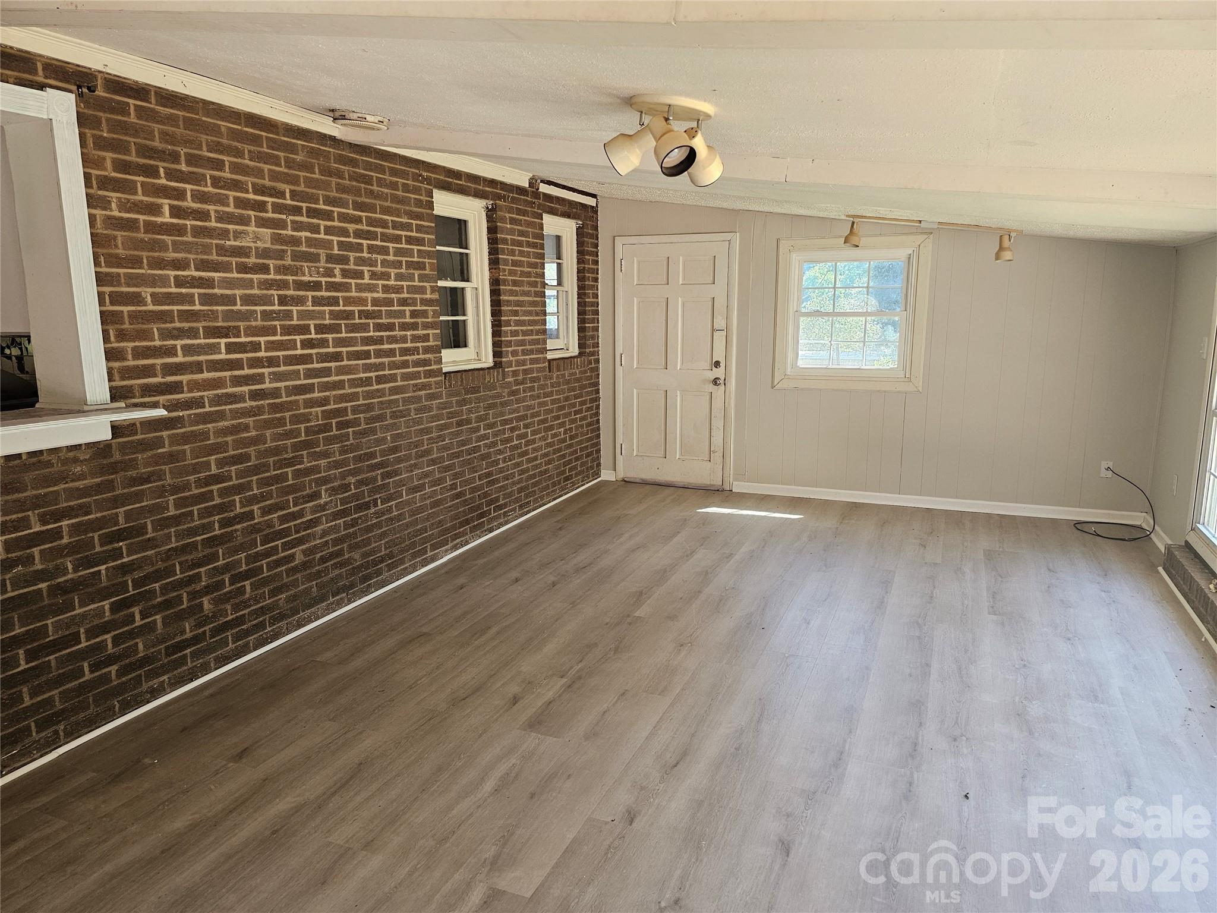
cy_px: 456
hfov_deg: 73.9
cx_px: 608
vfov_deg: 58.9
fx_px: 809
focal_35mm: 23
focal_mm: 6.3
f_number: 1.7
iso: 200
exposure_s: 1/180
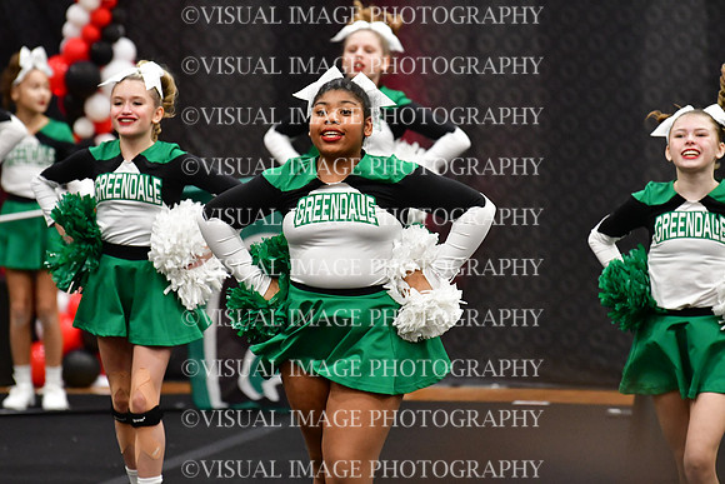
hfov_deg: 6.9
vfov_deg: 4.6
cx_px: 362
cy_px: 242
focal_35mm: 300
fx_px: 6043
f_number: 3.5
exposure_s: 1/500
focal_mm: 200
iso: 5000
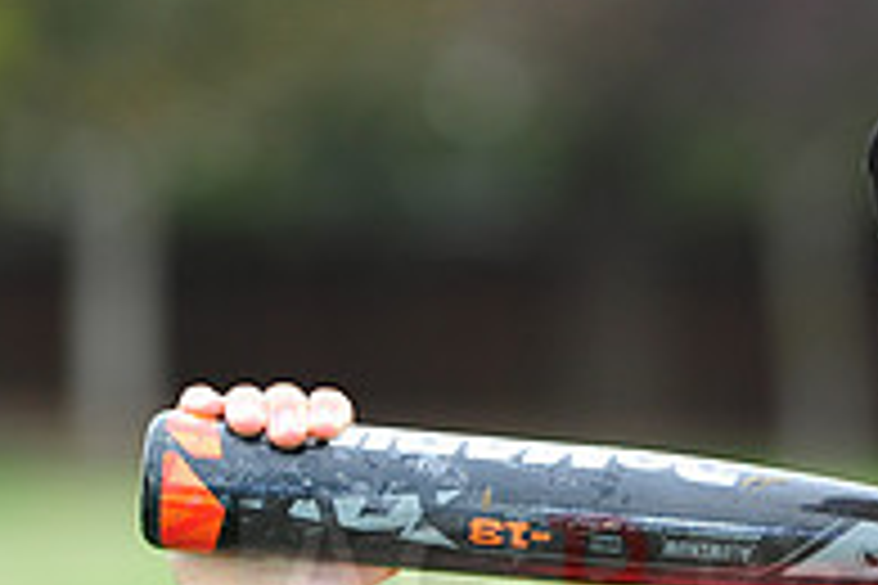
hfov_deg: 3.5
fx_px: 14535
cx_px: 995
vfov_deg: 2.3
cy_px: 554
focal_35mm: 596
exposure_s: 1/250
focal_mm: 200
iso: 400
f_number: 5
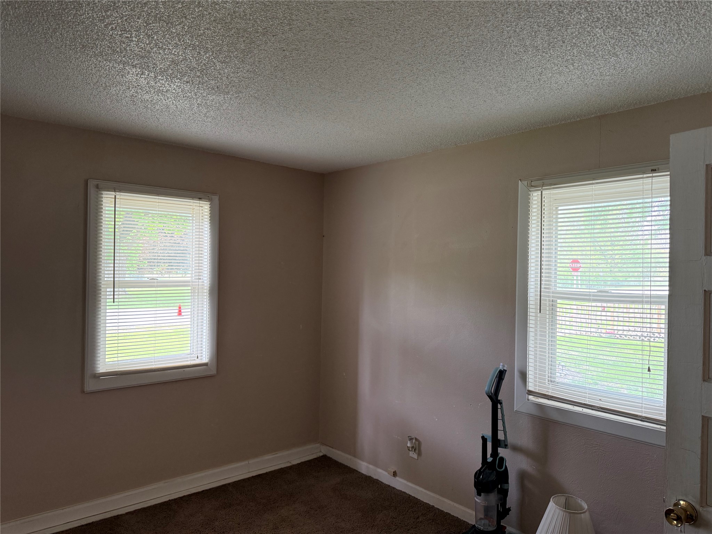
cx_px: 356
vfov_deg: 56.8
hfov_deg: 71.6
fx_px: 494
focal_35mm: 24
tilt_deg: +0.7
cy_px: 267
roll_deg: -1.2
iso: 200
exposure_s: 1/144
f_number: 1.78
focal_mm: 6.76
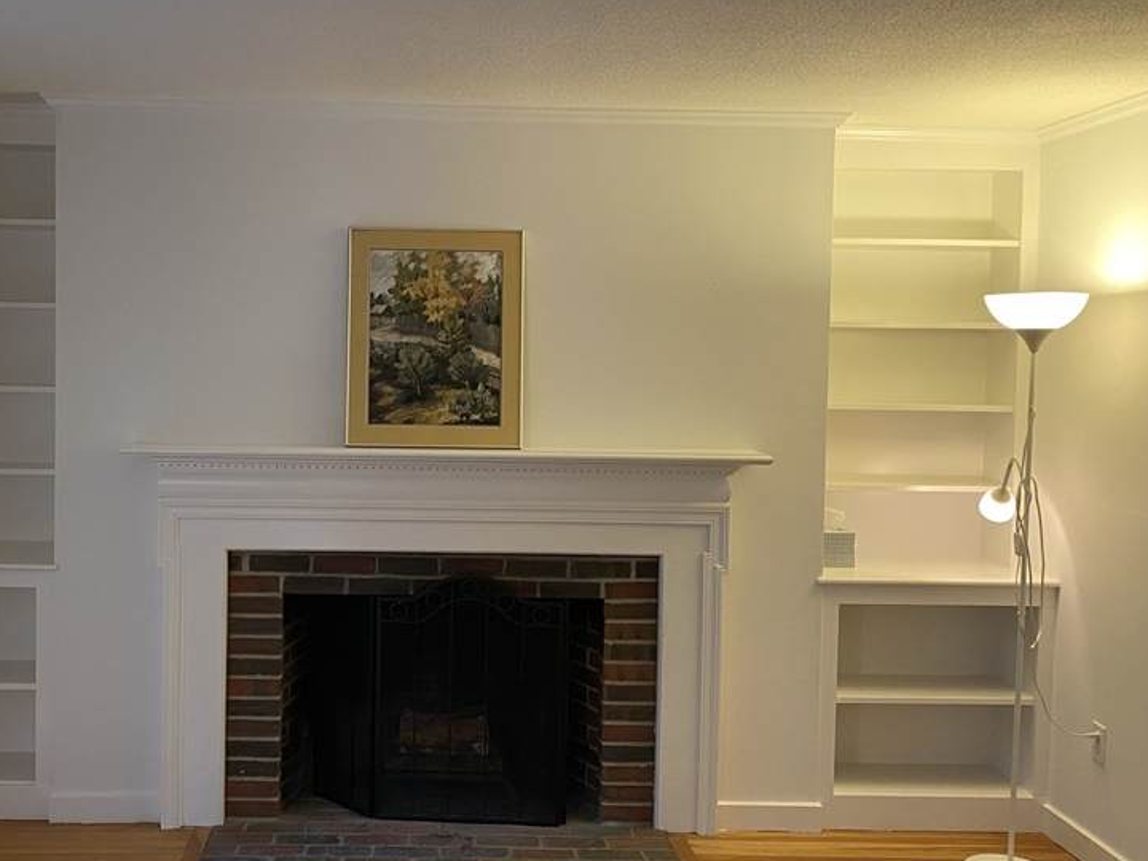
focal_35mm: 37
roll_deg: -0.9
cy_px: 418
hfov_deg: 49.6
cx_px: 426
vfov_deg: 38.7
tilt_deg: -4.5
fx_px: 1227
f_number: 1.8
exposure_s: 1/60
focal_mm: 4.25
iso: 200
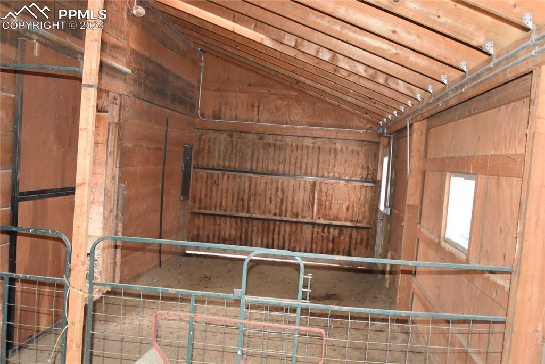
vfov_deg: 36.9
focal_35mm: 36
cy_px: 182
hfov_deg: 53.1
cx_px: 272
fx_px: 545
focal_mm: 24
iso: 3600
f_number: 4.5
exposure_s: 1/60
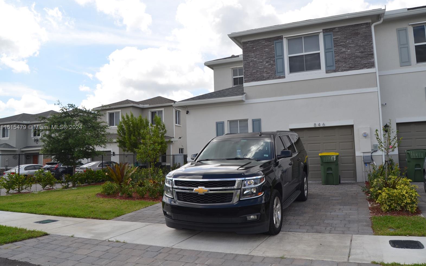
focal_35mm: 28
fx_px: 325
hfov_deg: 66.5
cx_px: 213
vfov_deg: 44.5
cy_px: 128
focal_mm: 18
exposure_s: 1/200
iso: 100
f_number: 9
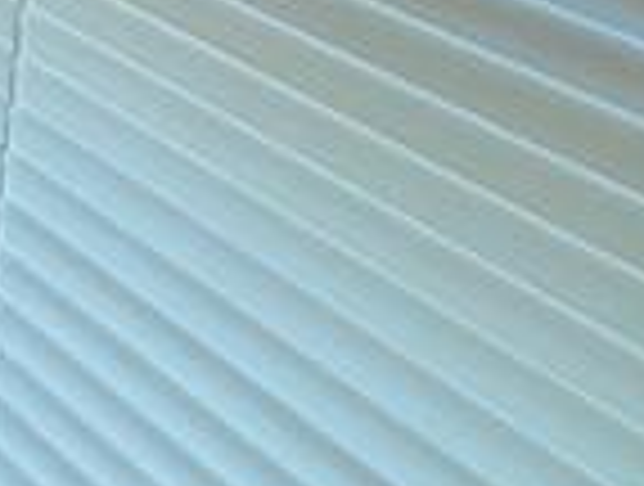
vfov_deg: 13.3
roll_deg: +0.6
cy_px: -396
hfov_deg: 10.7
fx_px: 1865
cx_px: -1396
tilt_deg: -9.4
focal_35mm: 100
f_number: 2.2
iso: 320
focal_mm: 2.22
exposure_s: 1/60
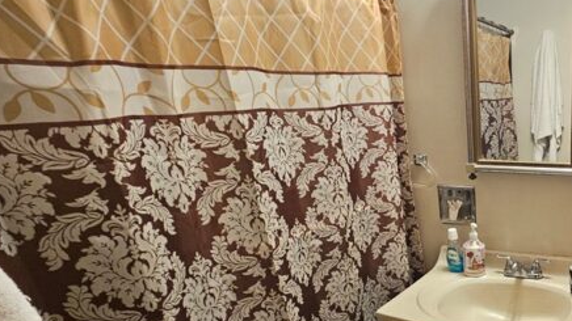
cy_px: 246
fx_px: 394
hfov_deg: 61.3
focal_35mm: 26
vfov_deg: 42.8
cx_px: 509
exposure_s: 1/40
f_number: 2.2
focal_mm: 2.2
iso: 400
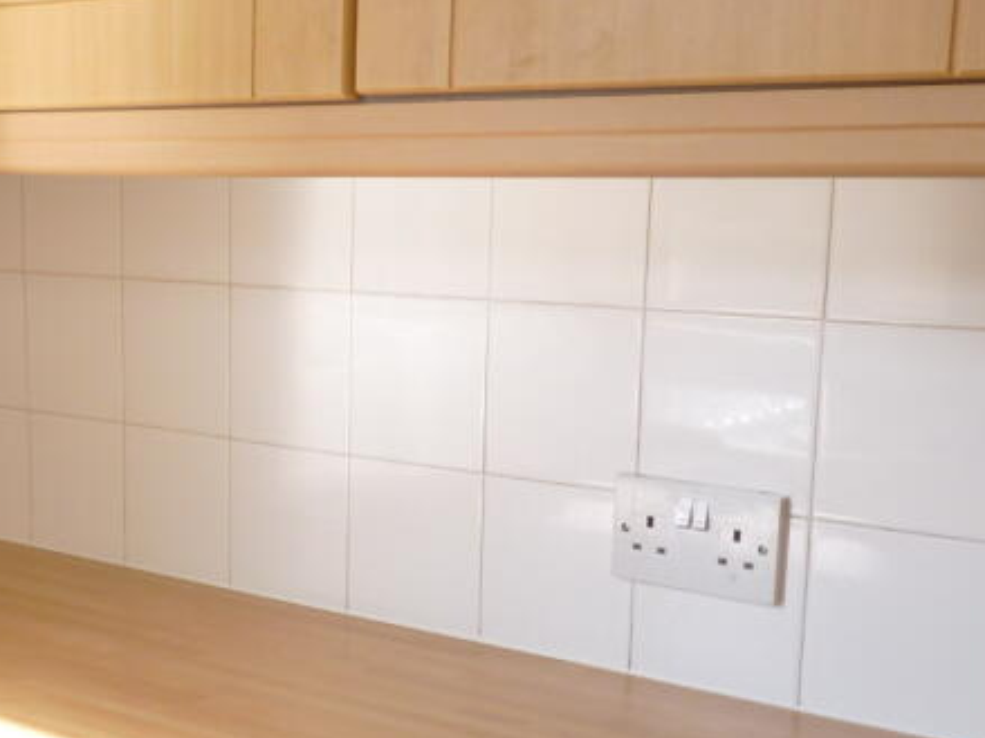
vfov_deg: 23.1
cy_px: 552
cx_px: 179
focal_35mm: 63
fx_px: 1792
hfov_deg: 29.9
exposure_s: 1/50
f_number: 2.8
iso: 80
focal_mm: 4.8
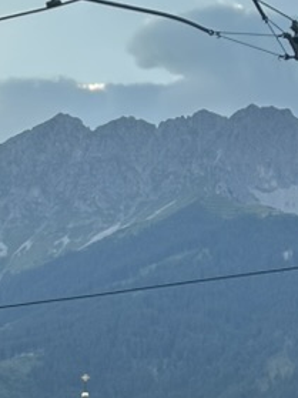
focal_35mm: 176
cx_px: 272
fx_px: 2022
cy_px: 494
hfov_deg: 8.4
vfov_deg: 11.0
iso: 64
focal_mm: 6.86
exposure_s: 1/121
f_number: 1.78
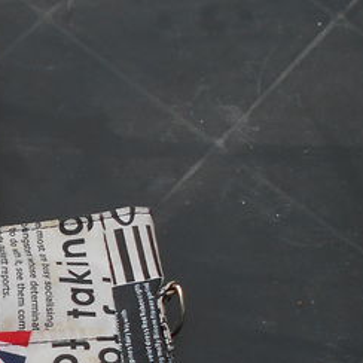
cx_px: -180
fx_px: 1115
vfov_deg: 17.2
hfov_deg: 16.8
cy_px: 498
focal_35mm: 94
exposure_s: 1/160
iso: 80
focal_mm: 4.6
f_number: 3.2
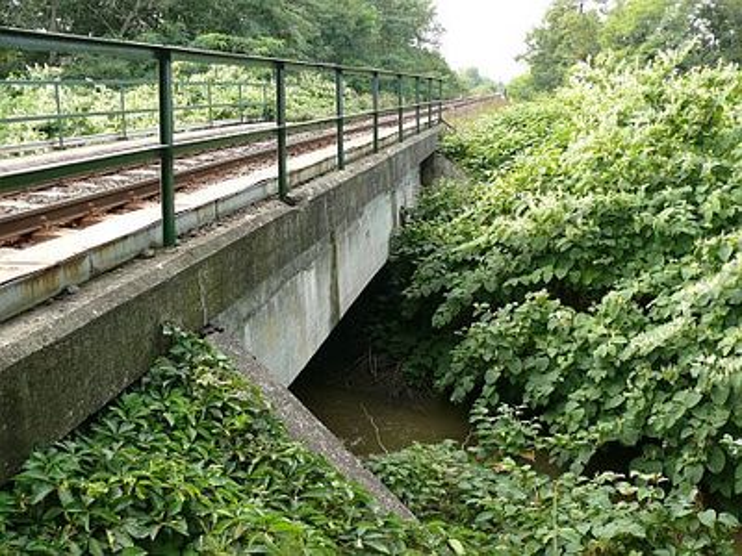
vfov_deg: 40.7
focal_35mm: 35
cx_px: 371
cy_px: 278
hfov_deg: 52.6
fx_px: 750
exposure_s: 1/100
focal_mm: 7.4
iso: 100
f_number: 2.8
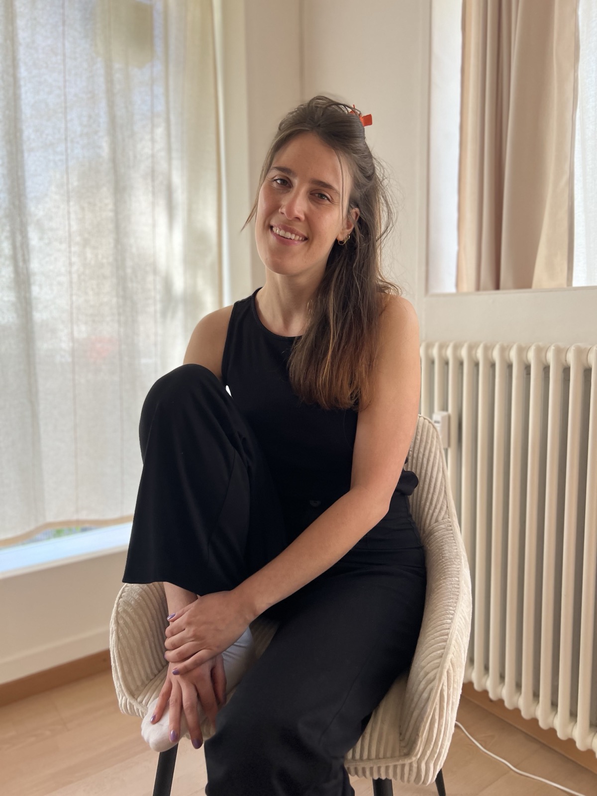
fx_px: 598
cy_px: 398
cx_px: 298
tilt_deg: -6.1
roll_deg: +1.0
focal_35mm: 26
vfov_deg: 67.3
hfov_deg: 53.1
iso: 40
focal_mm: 5.7
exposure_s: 1/212
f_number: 1.5
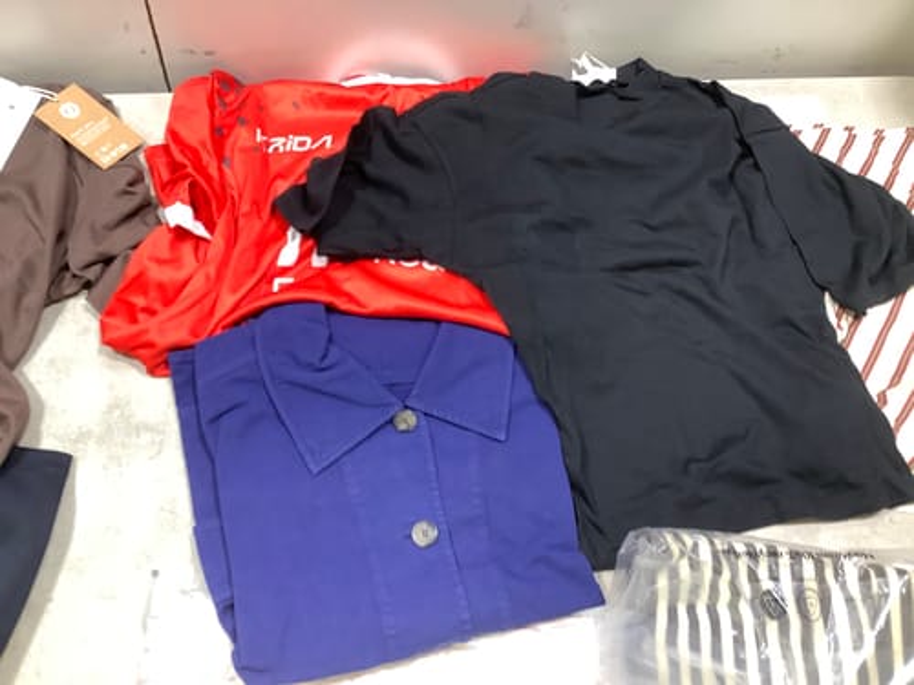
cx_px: 457
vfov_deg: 45.4
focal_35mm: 31
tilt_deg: -62.8
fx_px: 819
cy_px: 342
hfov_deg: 58.4
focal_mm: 3.3
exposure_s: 1/50
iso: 125
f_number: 2.4
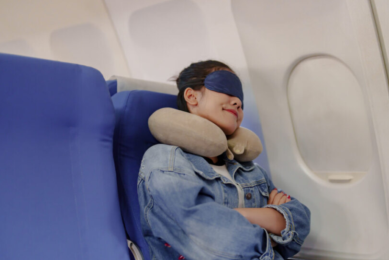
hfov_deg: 31.8
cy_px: 139
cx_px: 234
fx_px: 681
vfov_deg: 21.6
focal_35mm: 63
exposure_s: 1/100
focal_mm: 50
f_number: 1.2
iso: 800
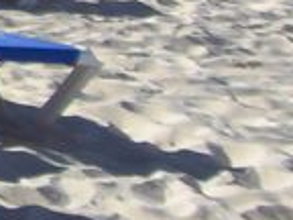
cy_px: -381
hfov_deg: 6.5
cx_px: -680
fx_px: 2285
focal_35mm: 270
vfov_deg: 5.3
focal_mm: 6.2
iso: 64
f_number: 8
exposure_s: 1/200
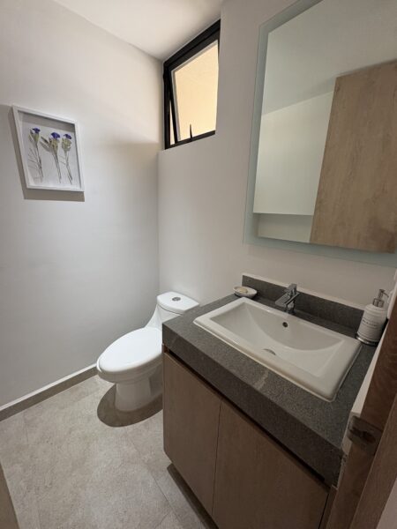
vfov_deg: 102.1
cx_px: 198
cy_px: 264
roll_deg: -1.8
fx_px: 214
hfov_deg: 85.7
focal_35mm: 14
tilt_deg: -13.6
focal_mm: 2.22
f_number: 2.2
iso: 200
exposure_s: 1/99
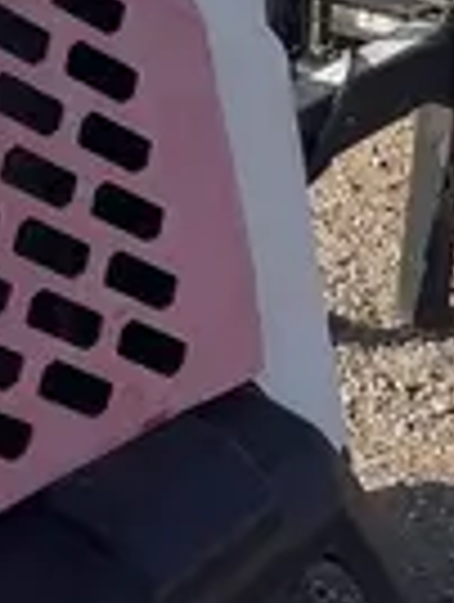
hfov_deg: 10.2
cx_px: -202
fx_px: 2475
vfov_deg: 13.1
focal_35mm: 142
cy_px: -308
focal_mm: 5.1
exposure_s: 1/3521
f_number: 1.6
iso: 50
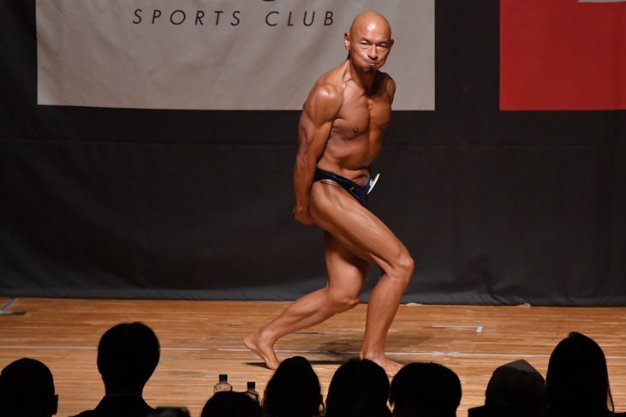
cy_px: 200
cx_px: 324
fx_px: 5250
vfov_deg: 4.5
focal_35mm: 302
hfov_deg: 6.8
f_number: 5.6
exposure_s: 1/400
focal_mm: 190
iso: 8000
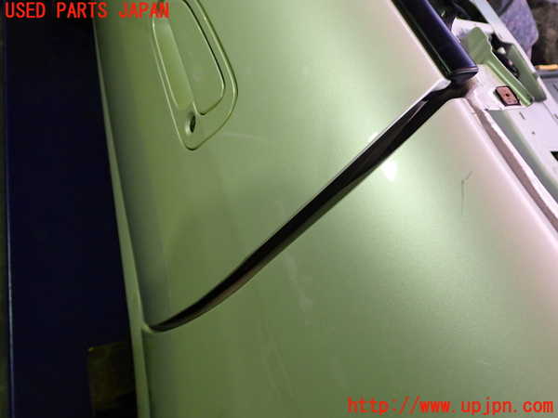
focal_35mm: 30
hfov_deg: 60.0
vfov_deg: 46.8
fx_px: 484
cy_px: 209
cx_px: 279
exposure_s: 1/50
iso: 320
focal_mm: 5.4
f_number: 2.3
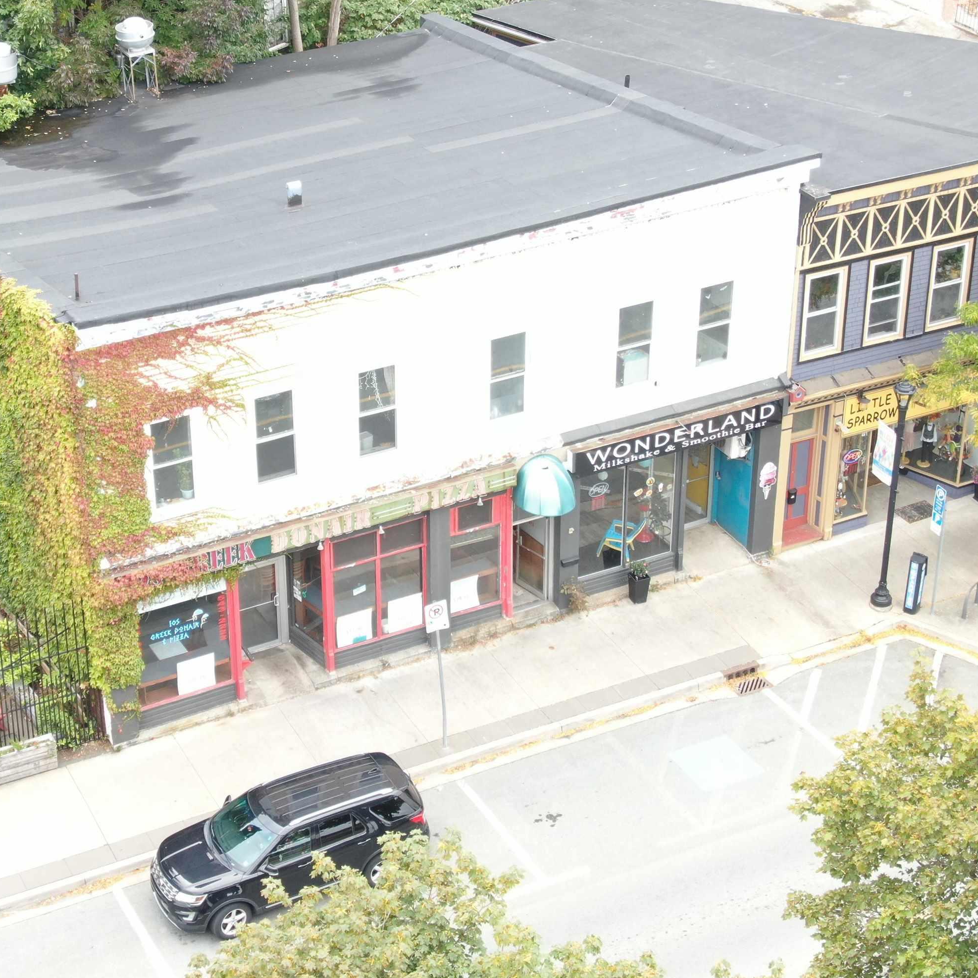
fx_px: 2110
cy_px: 410
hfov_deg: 25.9
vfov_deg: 26.1
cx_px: 319
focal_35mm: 66
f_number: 3.8
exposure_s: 1/30
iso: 100
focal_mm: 8.6
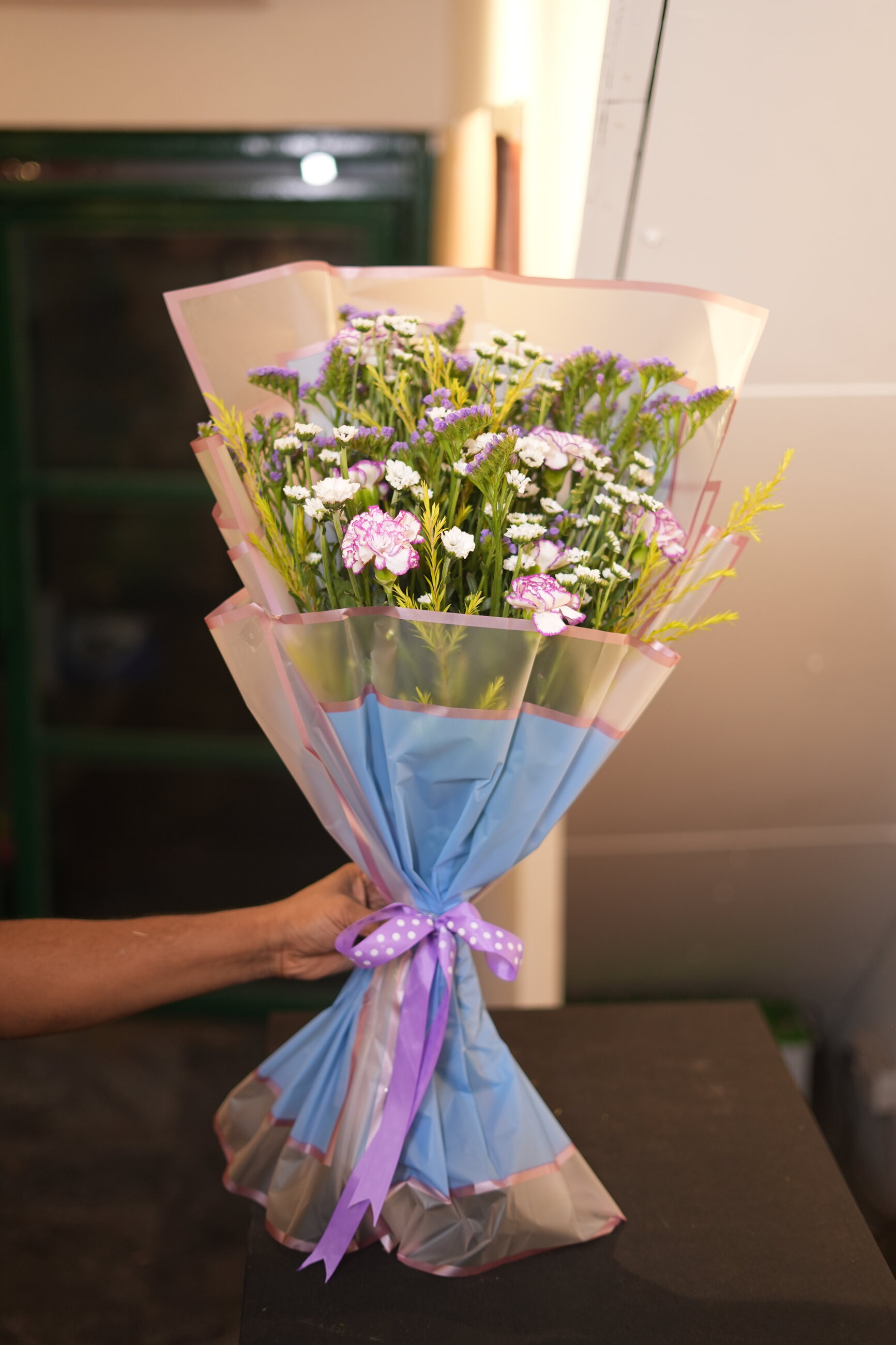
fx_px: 1867
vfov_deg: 39.6
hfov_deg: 27.0
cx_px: 448
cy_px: 672
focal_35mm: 50
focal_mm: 50
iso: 400
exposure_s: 1/160
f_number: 1.8
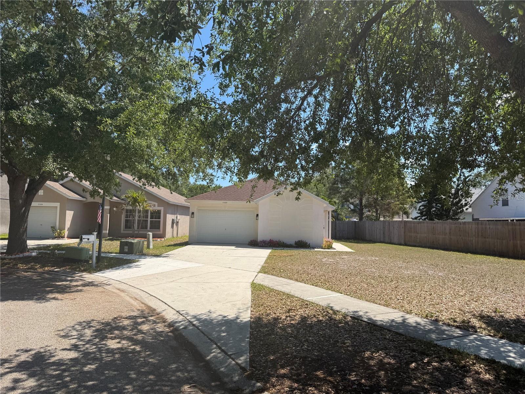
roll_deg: -1.7
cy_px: 197
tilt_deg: +3.4
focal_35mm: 24
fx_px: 364
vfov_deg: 56.8
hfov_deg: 71.6
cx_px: 262
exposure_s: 1/3413
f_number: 1.78
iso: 80
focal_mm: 6.76
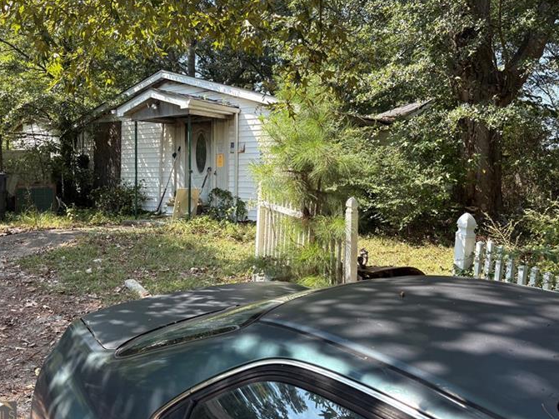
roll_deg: +1.3
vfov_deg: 45.3
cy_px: 177
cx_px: 275
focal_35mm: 31
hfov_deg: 58.4
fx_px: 501
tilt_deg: +1.9
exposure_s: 1/629
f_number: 1.6
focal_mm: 5.96
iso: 50
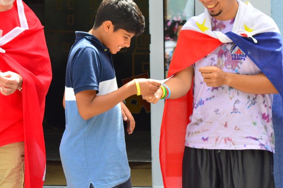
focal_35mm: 362
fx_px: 2842
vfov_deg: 3.8
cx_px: 82
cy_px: 41
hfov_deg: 5.7
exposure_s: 1/250
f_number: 11
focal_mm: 135
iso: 400
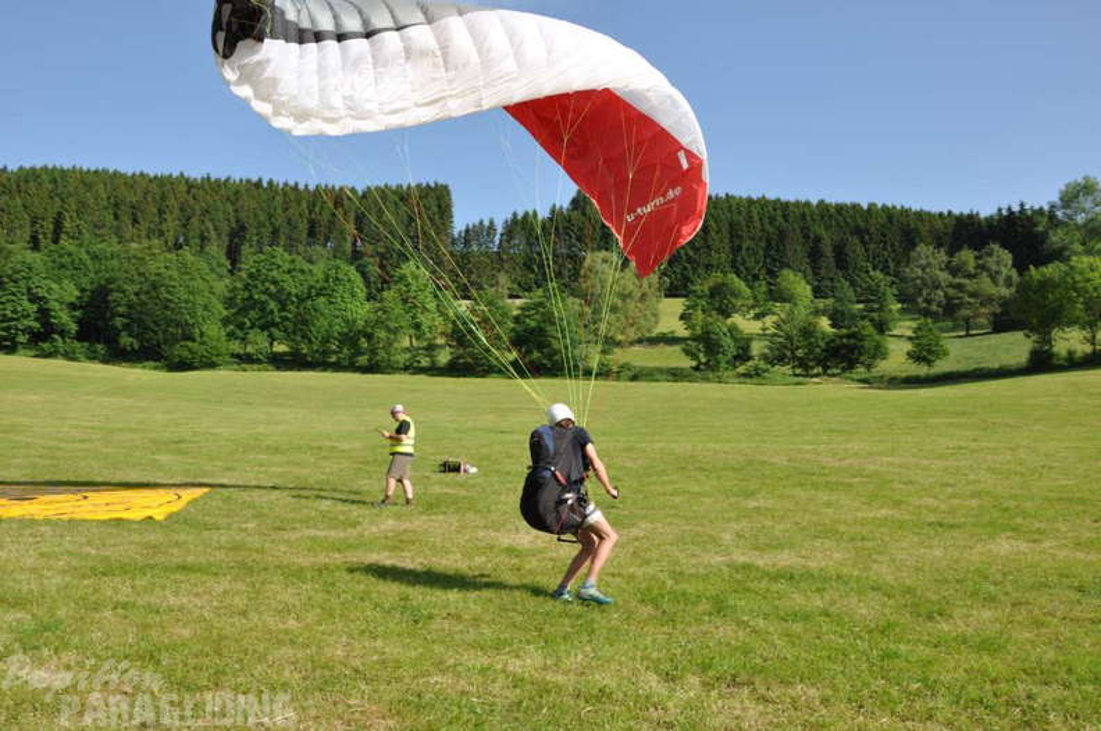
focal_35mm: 32
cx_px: 550
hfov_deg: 59.6
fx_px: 962
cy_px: 366
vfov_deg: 41.6
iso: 200
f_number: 13
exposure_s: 1/160
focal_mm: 21
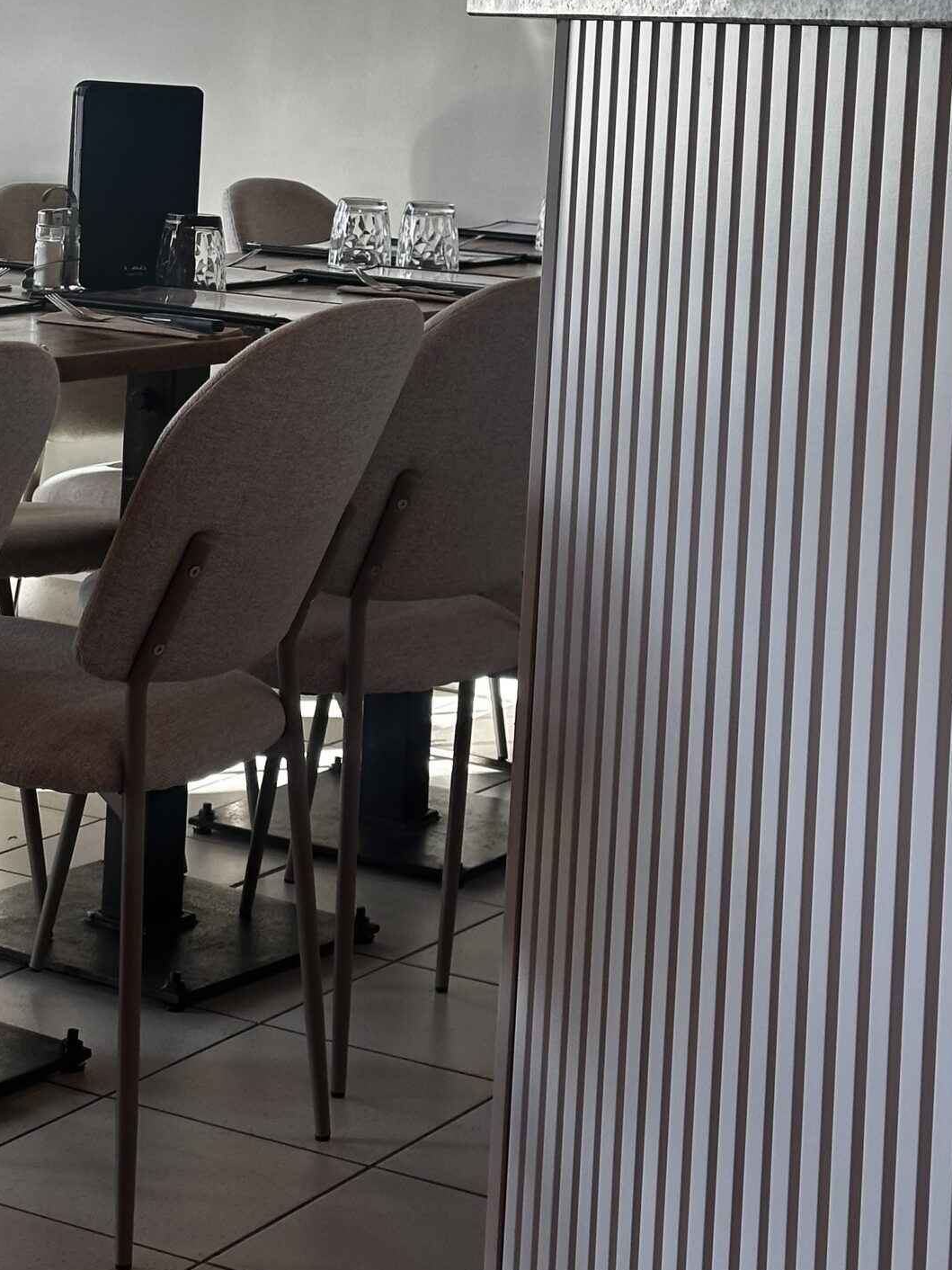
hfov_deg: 16.8
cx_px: 141
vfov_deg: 22.1
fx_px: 3190
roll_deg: -4.3
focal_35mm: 87
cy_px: 219
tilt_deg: -3.4
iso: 64
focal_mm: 6.86
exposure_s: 1/248
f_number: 1.78
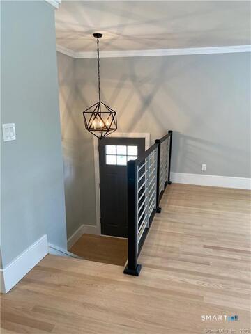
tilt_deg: -14.0
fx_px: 251
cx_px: 126
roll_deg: -0.3
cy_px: 167
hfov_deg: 53.1
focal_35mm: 26
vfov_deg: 67.3
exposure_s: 1/60
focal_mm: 4.25
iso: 64
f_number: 1.8
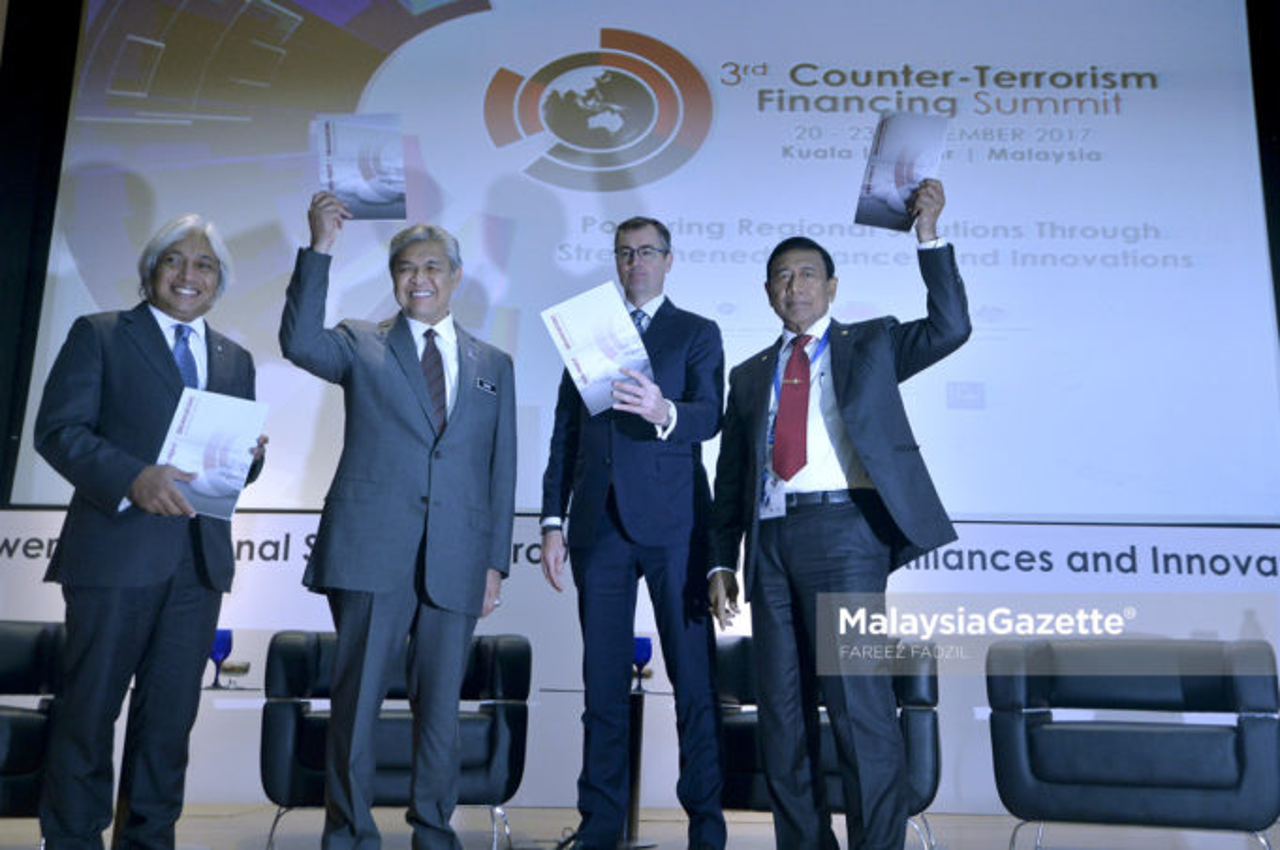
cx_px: 640
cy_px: 425
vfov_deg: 42.2
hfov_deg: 60.4
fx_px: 1101
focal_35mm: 31
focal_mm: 31
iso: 2000
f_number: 5
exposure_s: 1/400
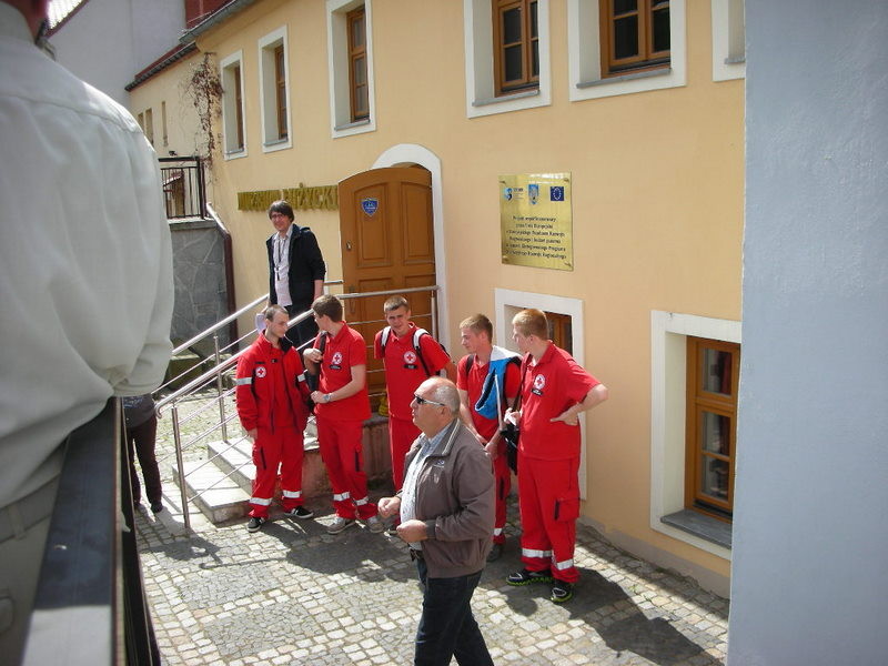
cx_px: 444
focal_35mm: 35
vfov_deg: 40.7
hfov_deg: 52.6
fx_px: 898
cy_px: 333
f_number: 3
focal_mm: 5.8
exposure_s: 1/464
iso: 50
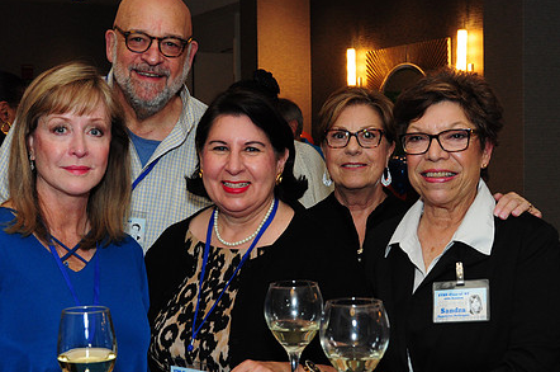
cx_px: 246
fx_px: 978
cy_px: 189
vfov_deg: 21.5
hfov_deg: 31.9
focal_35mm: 63
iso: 1000
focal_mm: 32
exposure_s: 1/60
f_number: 6.3
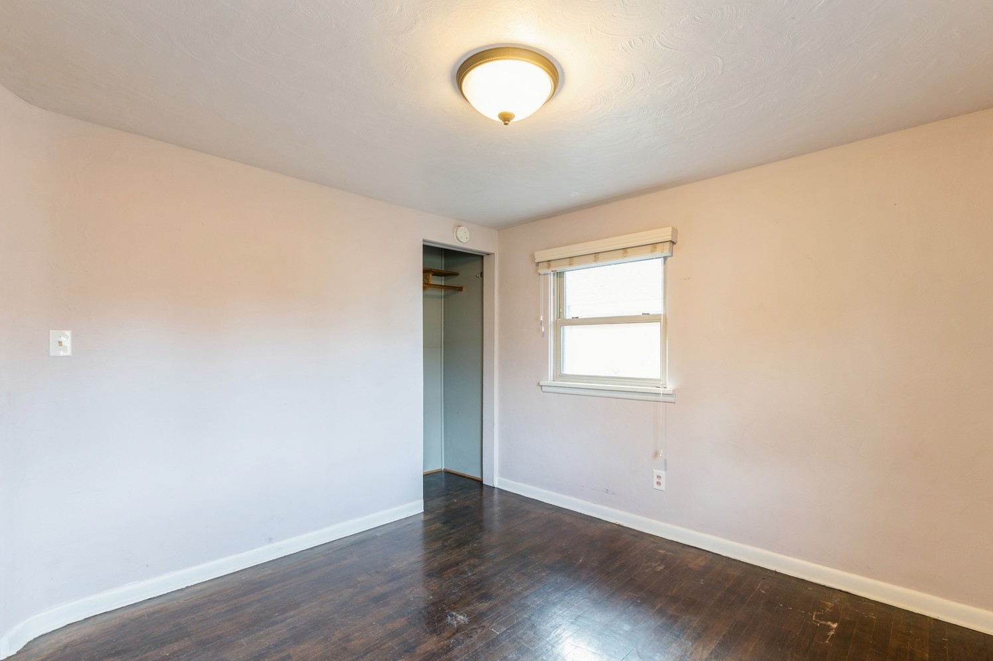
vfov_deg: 73.7
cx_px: 509
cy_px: 342
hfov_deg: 96.7
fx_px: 441
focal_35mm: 16
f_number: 6.3
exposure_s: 1/1.25
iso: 100
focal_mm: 10
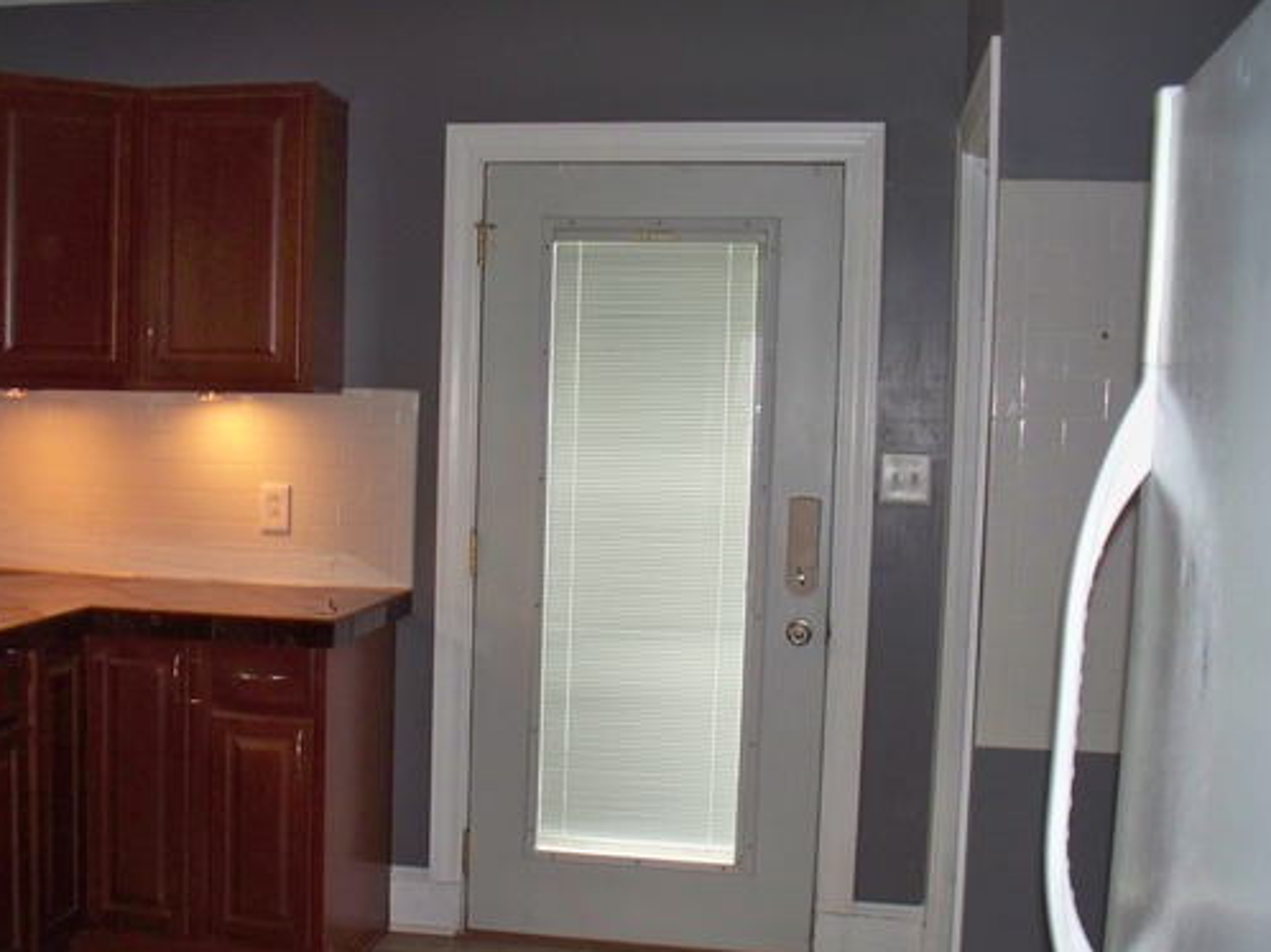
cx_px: 477
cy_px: 546
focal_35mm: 45
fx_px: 1651
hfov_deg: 41.8
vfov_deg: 32.1
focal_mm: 7.54
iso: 200
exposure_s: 1/30
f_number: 2.8
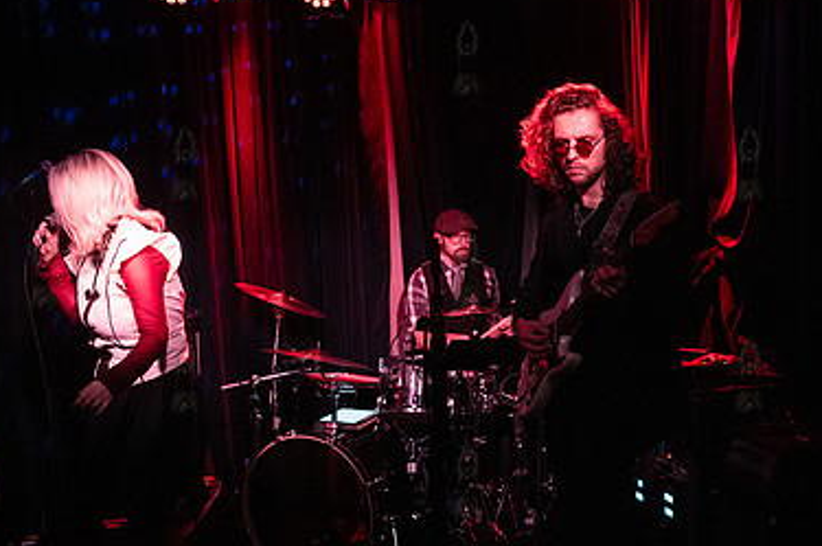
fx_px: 1095
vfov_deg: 28.0
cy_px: 268
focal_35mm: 48
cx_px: 465
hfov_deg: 41.1
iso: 12800
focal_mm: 31
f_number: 3.5
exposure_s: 1/320
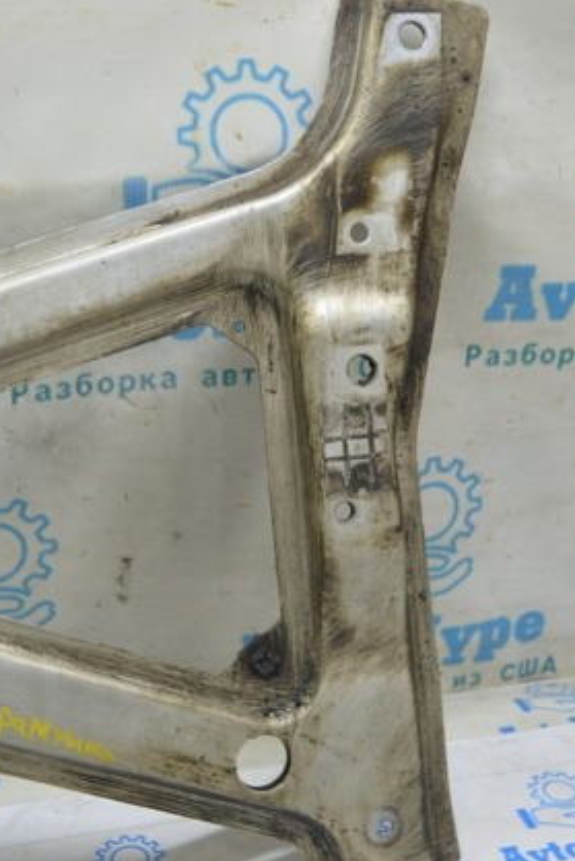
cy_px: 436
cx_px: 243
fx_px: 1317
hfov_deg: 24.6
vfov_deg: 36.2
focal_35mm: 55
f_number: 5.6
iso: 400
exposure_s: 1/20
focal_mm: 24
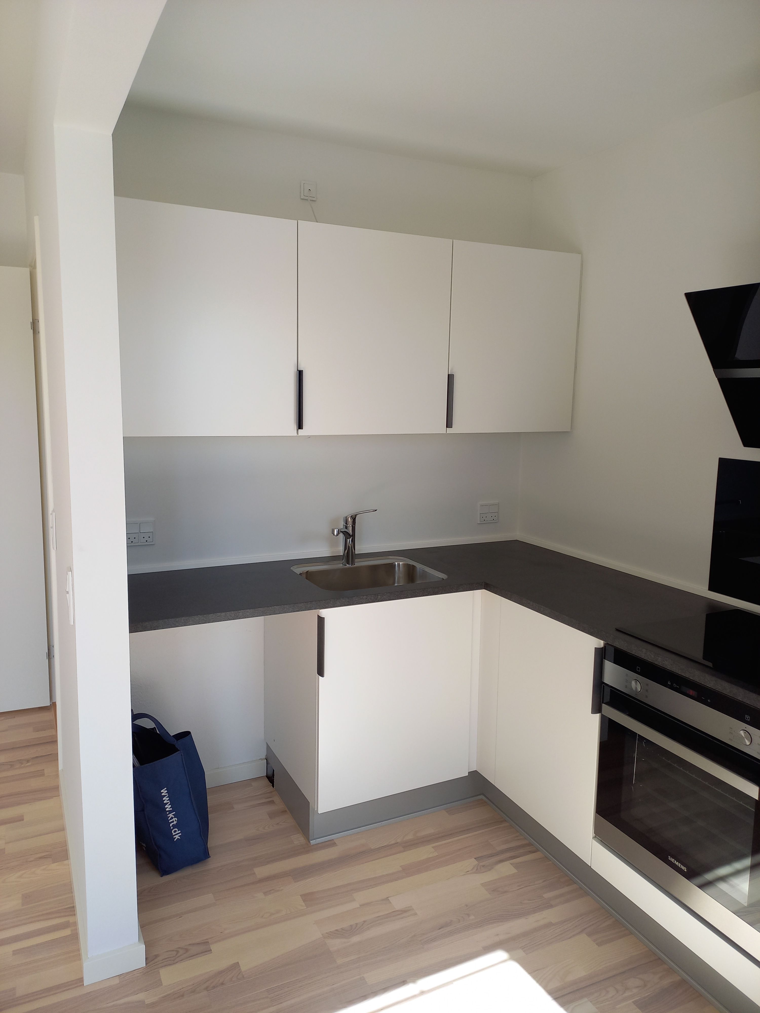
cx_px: 380
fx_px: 732
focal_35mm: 25
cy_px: 506
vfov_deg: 69.4
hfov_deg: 54.9
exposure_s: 1/140
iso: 50
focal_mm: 4.65
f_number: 1.8
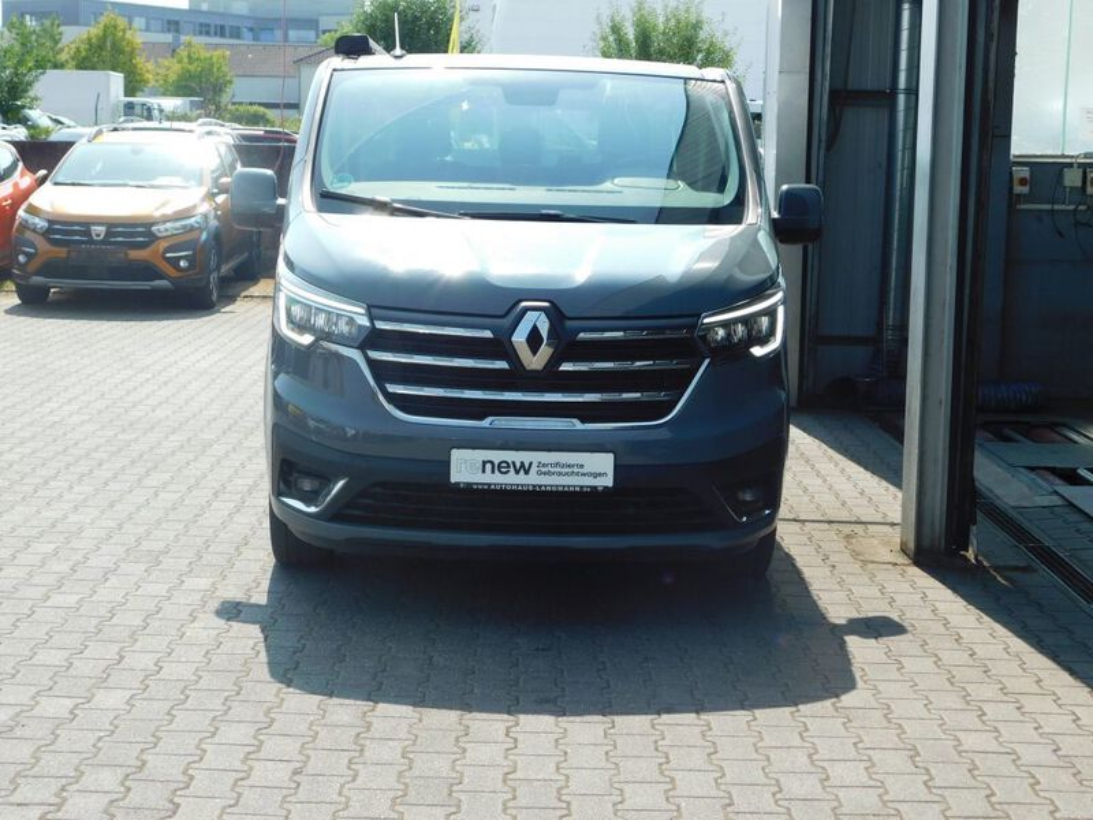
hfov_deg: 32.7
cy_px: 410
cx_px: 546
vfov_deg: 24.8
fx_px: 1863
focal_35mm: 59
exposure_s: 1/400
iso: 125
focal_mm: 10.4
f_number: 4
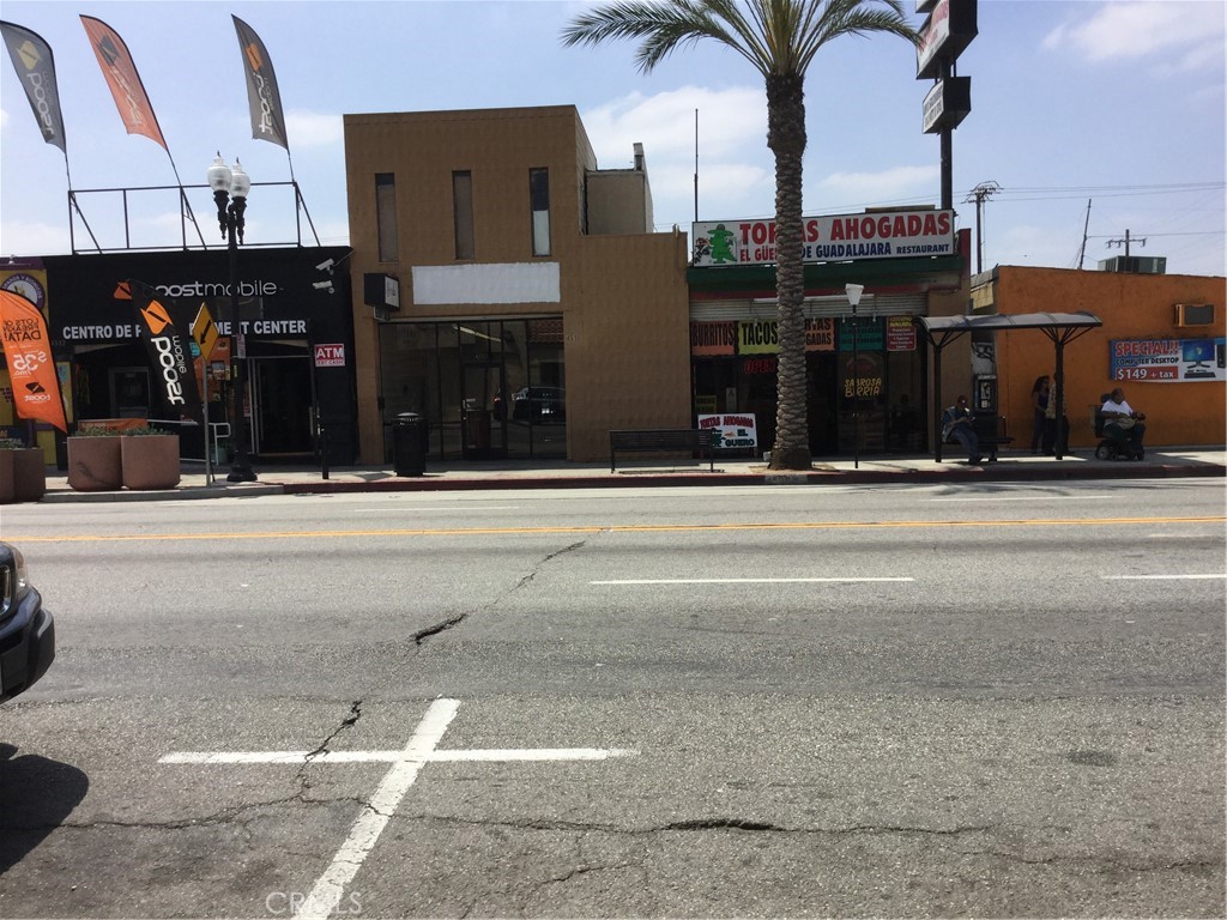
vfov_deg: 45.4
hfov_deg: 58.4
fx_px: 1099
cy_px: 460
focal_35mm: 31
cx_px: 614
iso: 25
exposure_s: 1/1698
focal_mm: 3.3
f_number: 2.4
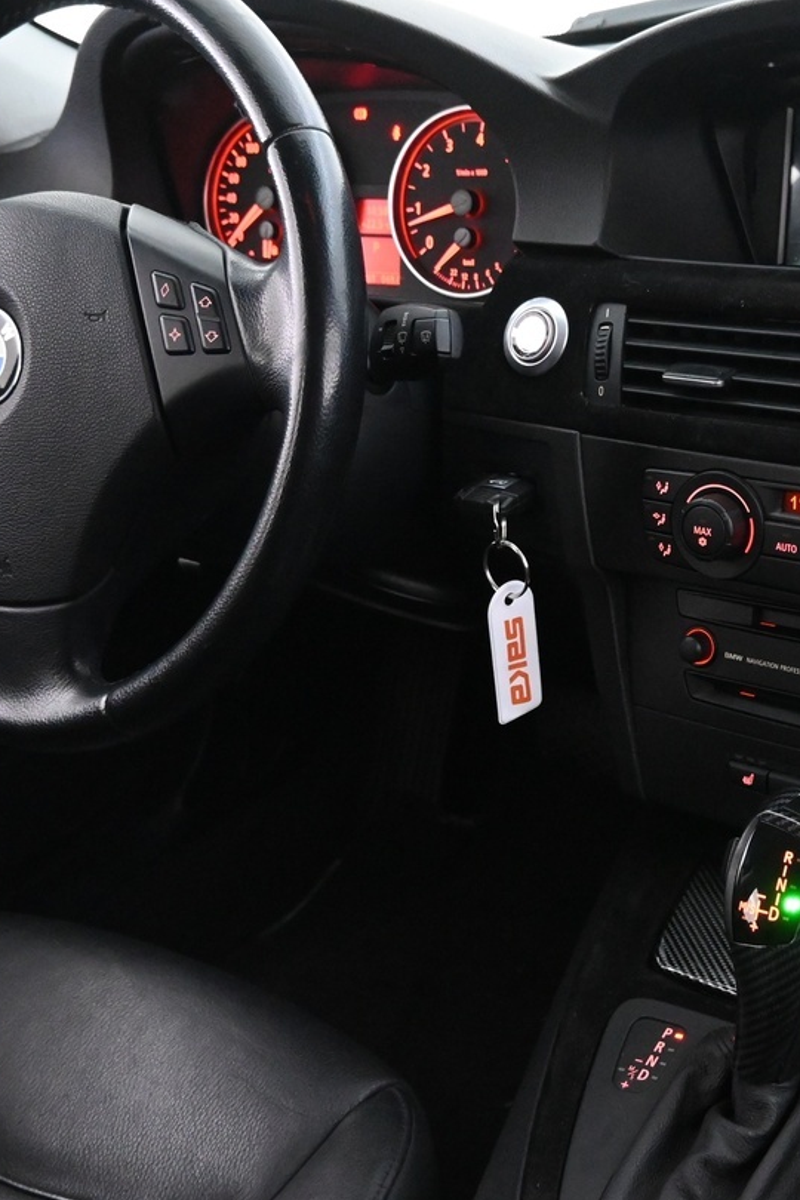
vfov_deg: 41.1
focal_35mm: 48
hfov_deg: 27.5
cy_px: 587
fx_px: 1600
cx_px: 633
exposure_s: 1/25
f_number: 3.5
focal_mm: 16
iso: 5000
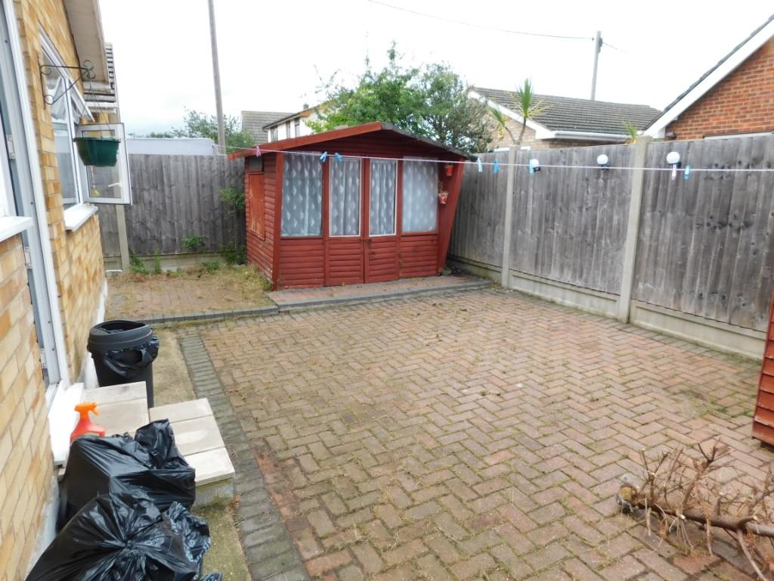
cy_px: 290
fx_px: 514
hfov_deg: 73.9
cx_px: 387
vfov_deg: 58.9
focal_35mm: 23
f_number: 3
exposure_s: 1/500
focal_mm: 4
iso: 125
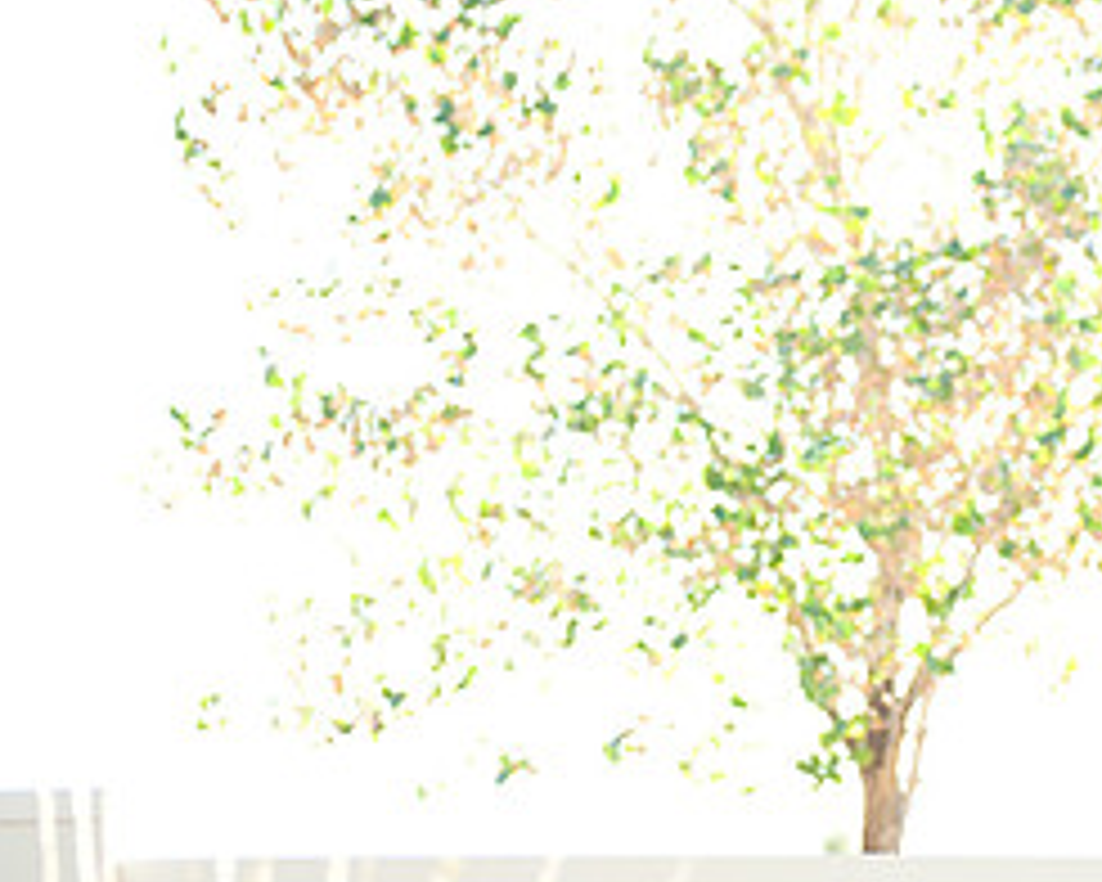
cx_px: 1044
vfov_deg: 12.6
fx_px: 3979
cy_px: 135
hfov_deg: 15.5
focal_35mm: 122
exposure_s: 1/500
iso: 200
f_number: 2.8
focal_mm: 55
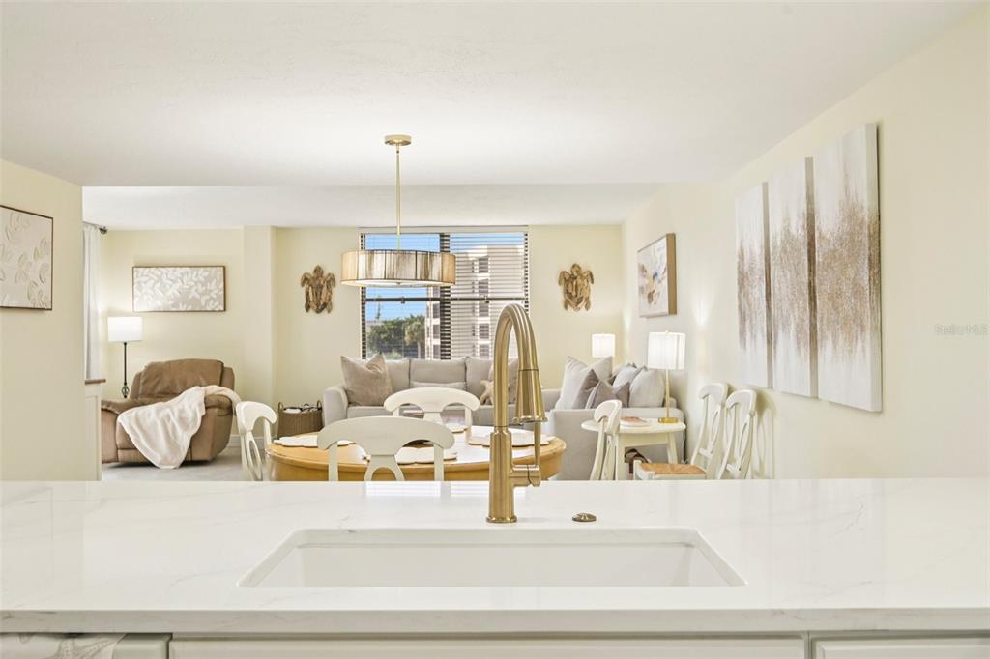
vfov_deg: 43.6
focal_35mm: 30
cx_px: 495
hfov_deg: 61.9
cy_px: 330
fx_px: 825
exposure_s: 1/160
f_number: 8
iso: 400
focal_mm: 30
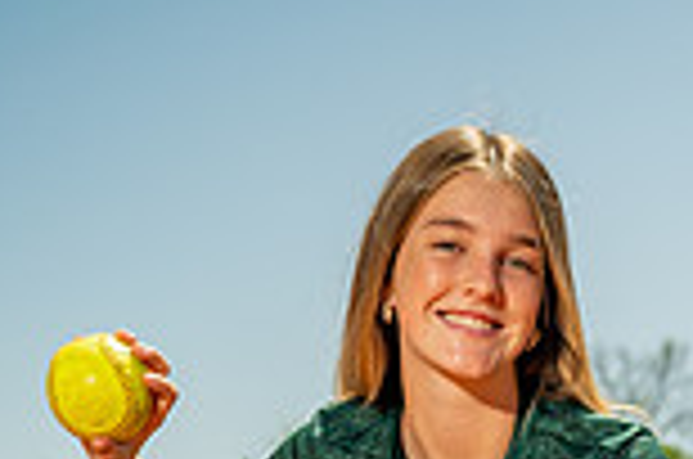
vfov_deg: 10.1
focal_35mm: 123
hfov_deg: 16.6
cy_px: 976
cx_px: 554
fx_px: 2363
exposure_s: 1/250
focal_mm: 42
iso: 250
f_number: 4.5
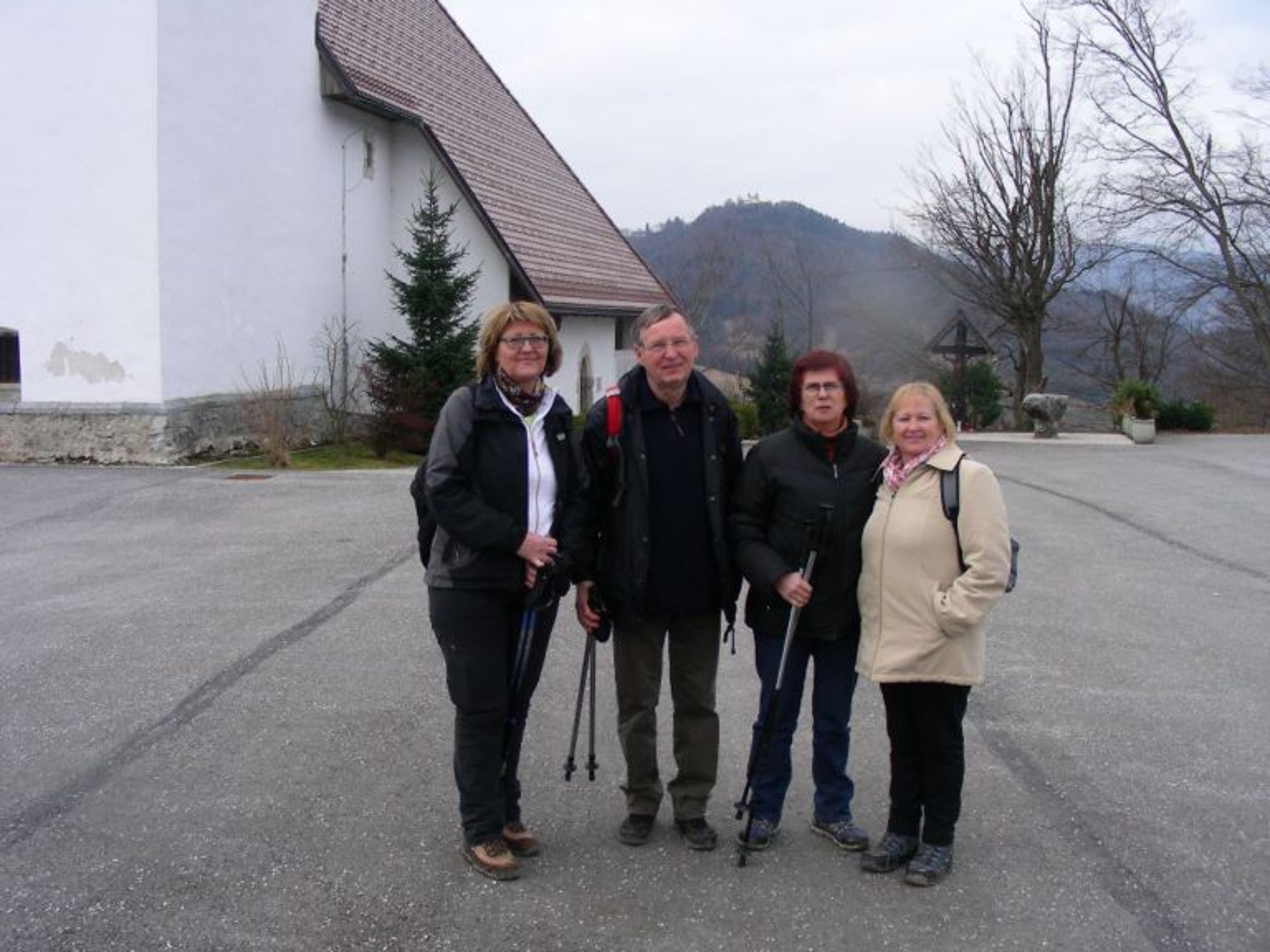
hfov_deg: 49.0
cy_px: 476
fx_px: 1394
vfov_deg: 37.7
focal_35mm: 38
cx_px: 635
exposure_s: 1/358
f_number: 4
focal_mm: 6.3
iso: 50
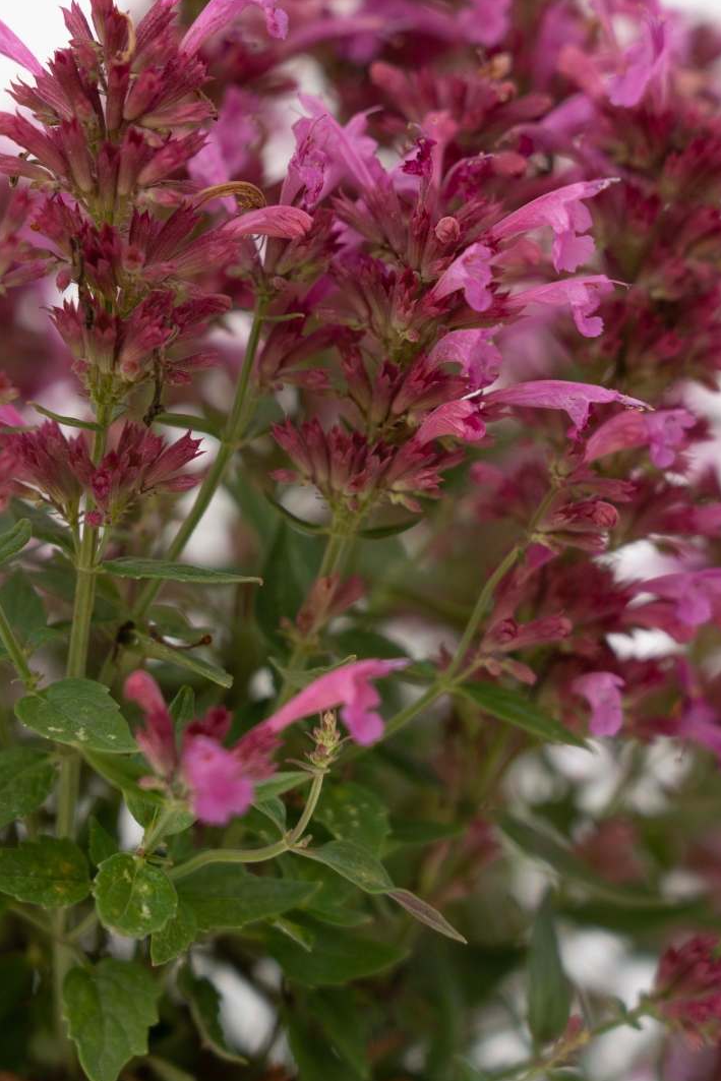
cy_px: 323
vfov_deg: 13.0
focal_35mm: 158
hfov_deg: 8.7
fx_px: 4745
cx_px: 264
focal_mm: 105
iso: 400
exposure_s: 1/320
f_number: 5.6
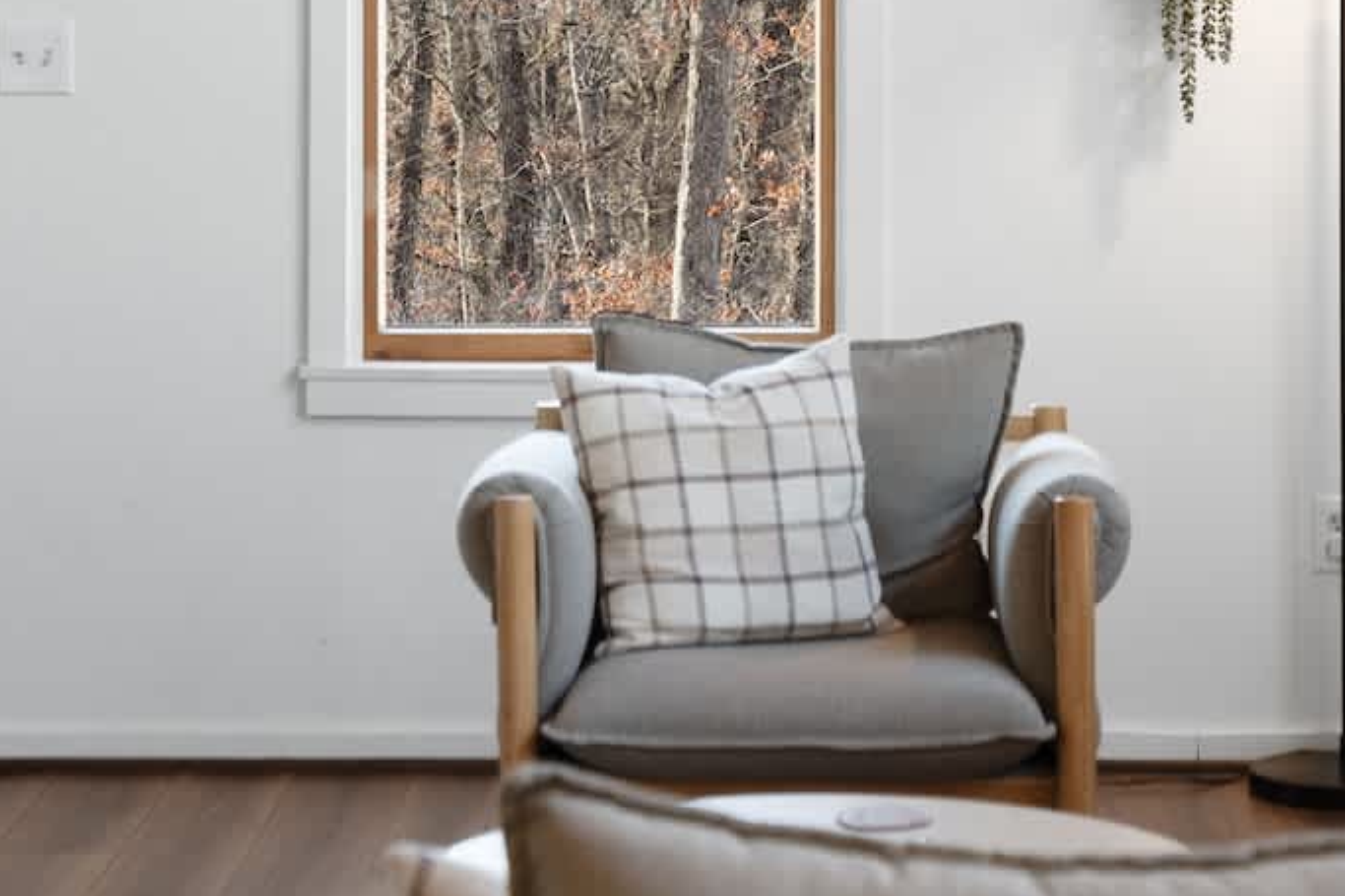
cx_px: 831
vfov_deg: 12.8
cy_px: -54
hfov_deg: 19.4
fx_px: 3922
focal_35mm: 105
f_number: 4
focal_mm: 35
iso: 320
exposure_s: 1/80
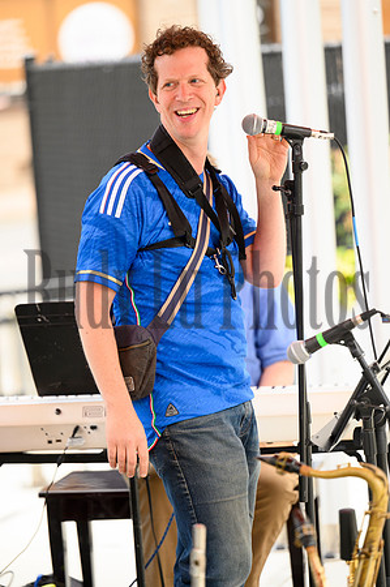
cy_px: 294
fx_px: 2362
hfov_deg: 9.4
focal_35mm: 145
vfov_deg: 14.2
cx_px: 195
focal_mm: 145
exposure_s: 1/800
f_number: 2.8
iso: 400
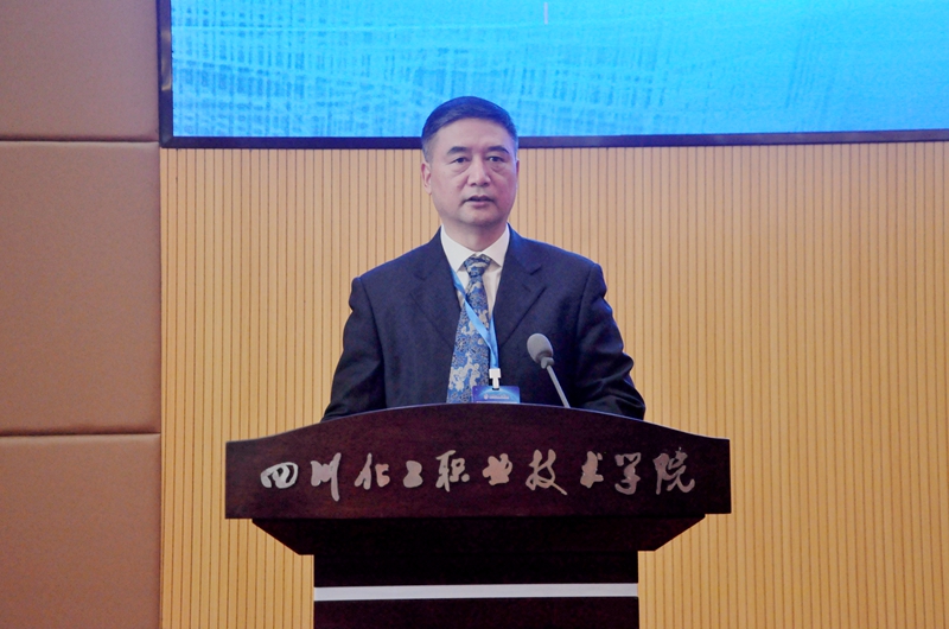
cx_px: 474
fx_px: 1776
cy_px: 314
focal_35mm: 68
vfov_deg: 20.1
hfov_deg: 29.9
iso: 1000
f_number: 4.8
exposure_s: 1/100
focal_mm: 45
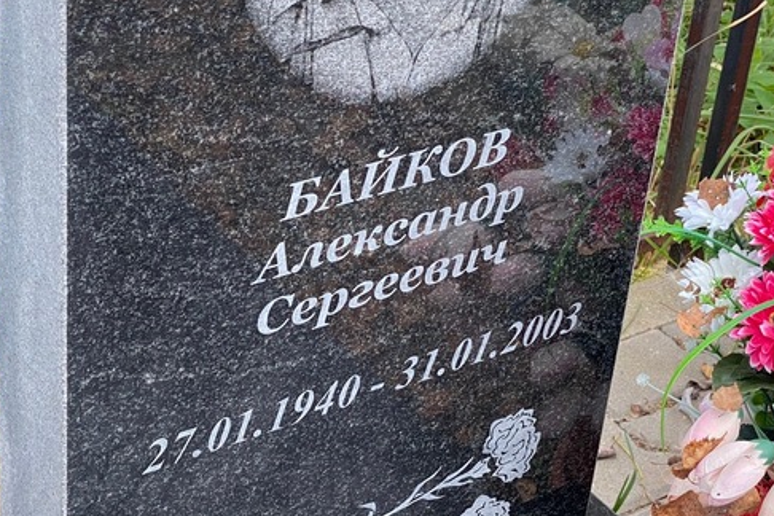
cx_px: 441
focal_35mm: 89
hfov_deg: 22.9
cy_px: 288
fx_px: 1913
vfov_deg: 15.4
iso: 20
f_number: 2
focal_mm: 6
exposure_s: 1/134
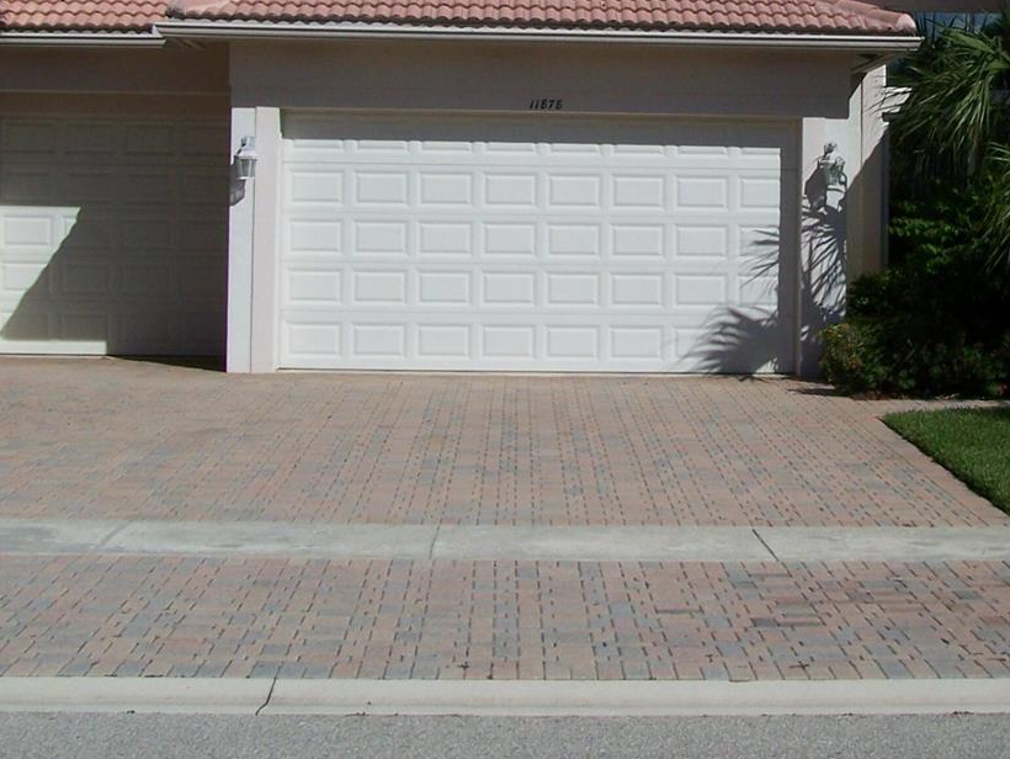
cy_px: 76
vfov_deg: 19.6
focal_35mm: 74
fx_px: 2160
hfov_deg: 25.9
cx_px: 805
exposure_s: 1/1000
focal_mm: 6.3
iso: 80
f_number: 5.6
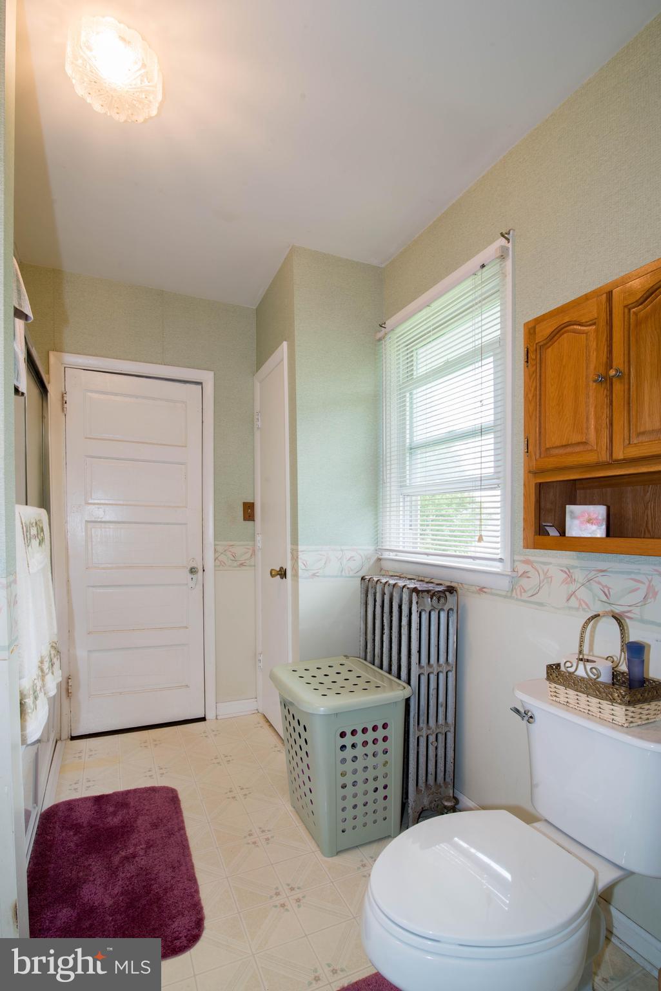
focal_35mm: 16
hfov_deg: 73.8
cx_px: 330
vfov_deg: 96.7
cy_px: 496
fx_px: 440
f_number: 11
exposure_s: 1/2
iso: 100
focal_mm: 16
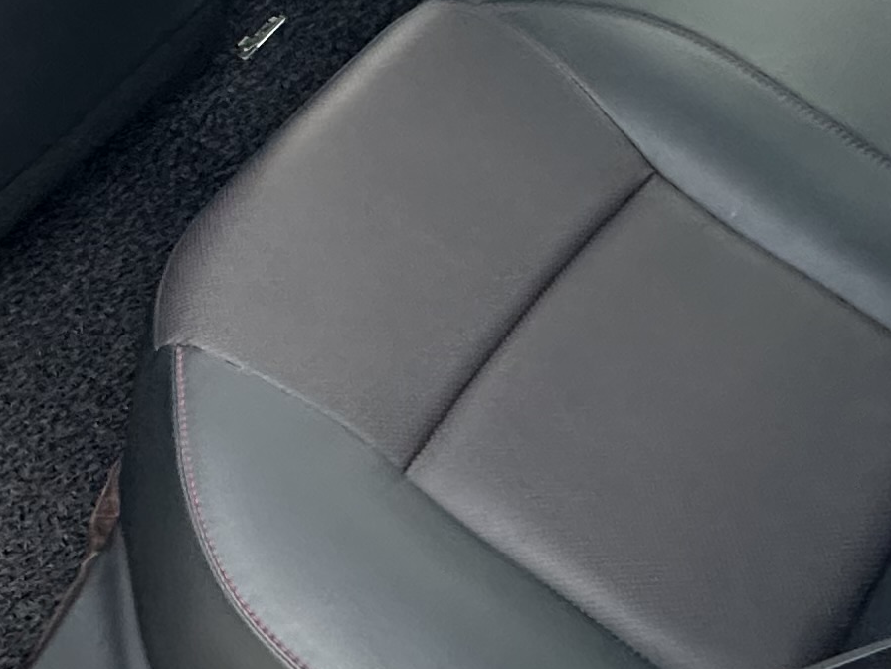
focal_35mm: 63
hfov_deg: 30.1
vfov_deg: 23.2
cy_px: 258
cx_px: 202
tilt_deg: -47.1
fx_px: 1622
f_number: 2.2
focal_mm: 2.22
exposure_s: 1/60
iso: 500
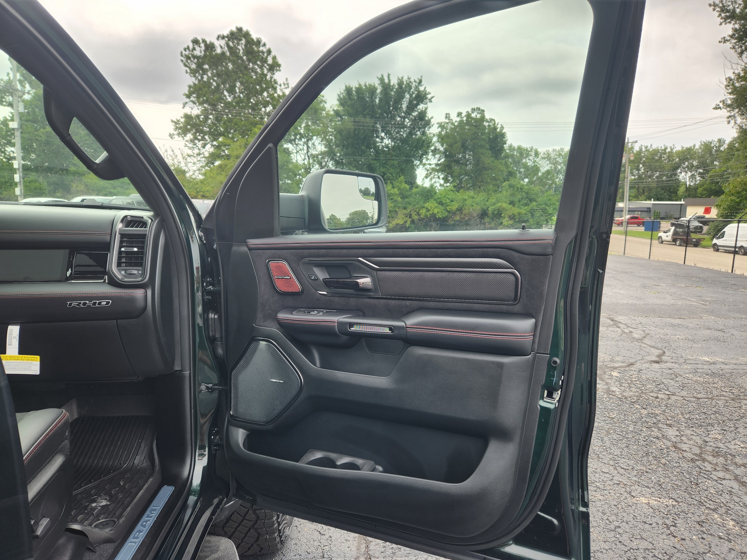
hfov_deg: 73.9
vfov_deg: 58.9
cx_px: 374
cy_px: 280
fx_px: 496
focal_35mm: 23
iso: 25
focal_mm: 5.4
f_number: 1.8
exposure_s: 1/180
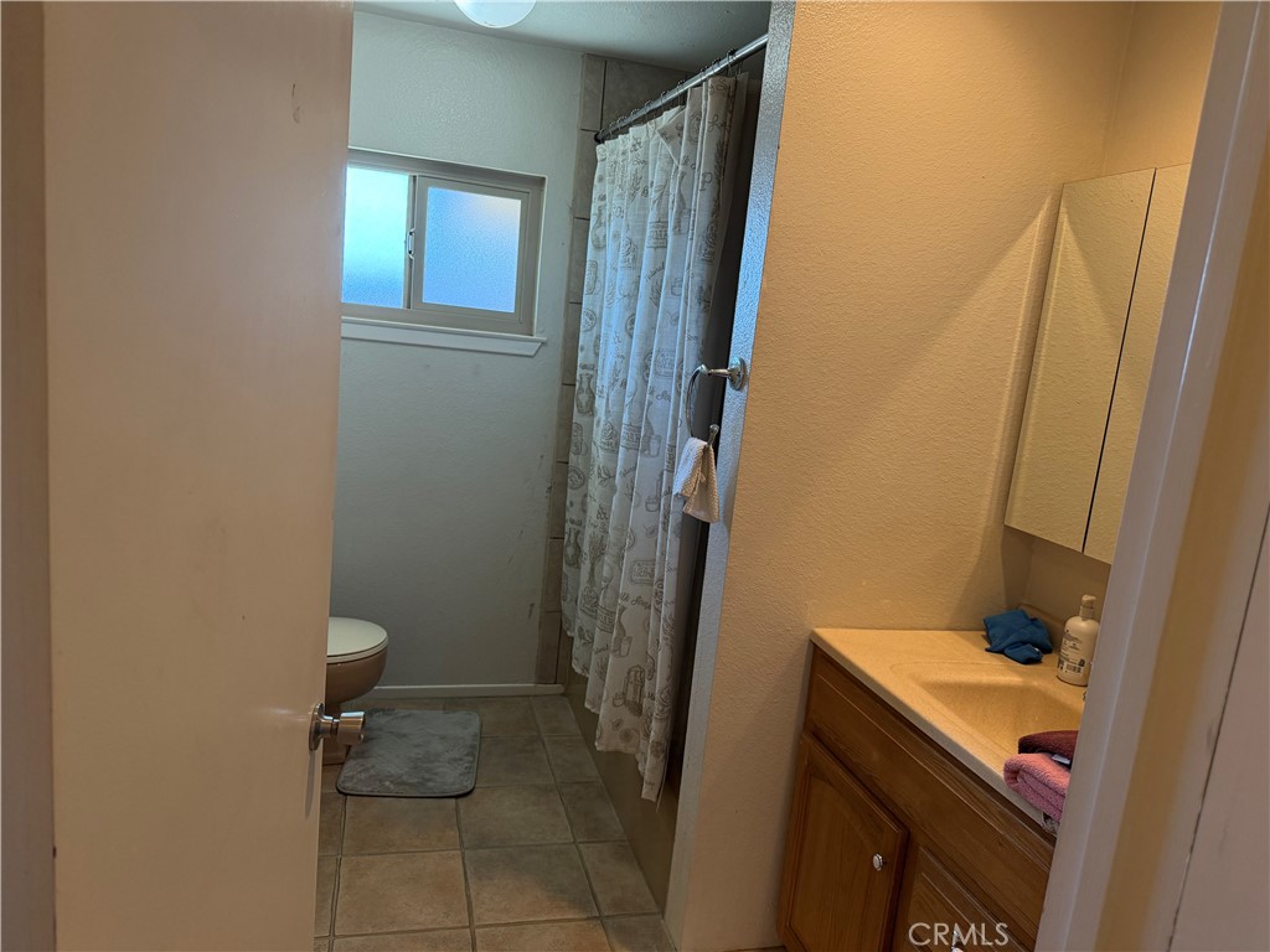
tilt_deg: -10.1
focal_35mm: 24
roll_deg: -5.9
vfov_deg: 56.8
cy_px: 476
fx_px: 881
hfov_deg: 71.6
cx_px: 635
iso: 250
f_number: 1.78
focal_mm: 6.76
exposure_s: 1/120
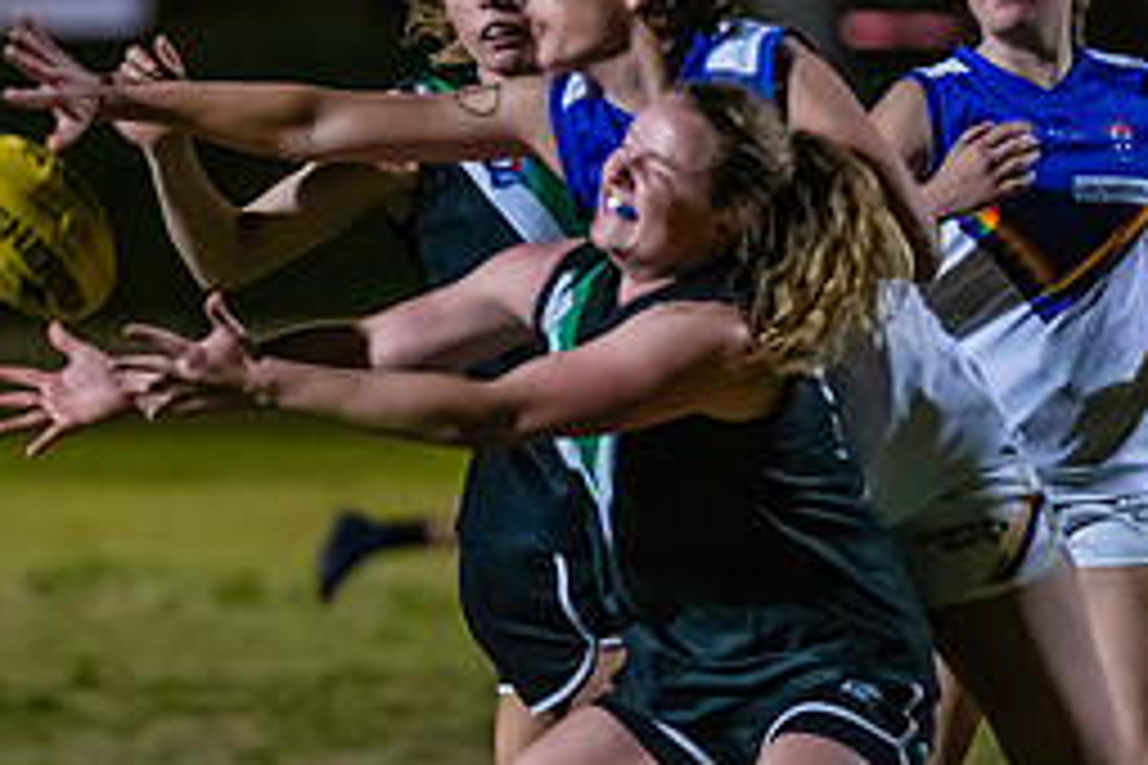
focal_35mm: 628
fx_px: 20025
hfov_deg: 3.3
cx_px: 578
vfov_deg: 2.2
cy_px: 394
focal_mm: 180
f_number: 2.8
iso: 10000
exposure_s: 1/1000
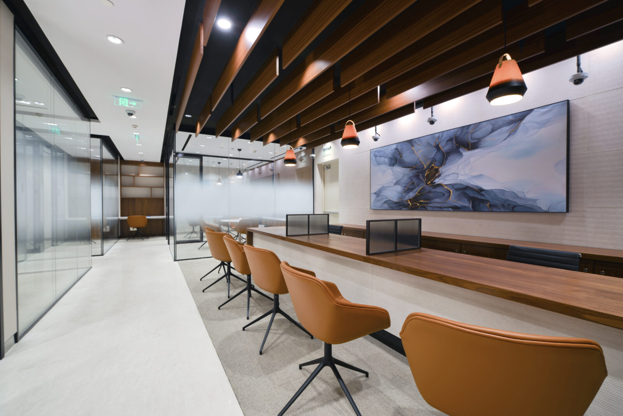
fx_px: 260
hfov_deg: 100.4
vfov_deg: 77.4
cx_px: 312
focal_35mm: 15
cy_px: 208
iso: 50
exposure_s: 1/2
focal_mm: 15
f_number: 11
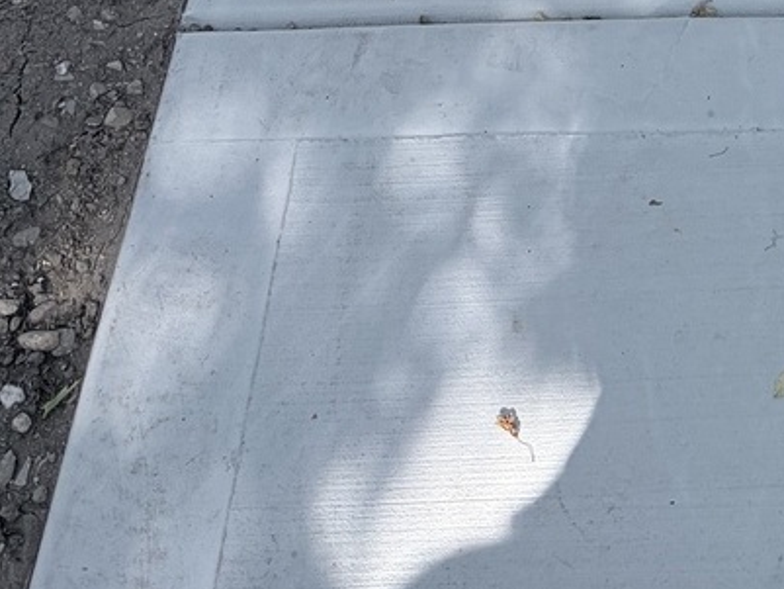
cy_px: -438
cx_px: 600
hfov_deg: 27.3
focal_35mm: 70
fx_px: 1586
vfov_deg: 17.5
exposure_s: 1/1550
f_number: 1.6
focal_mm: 5.96
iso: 50
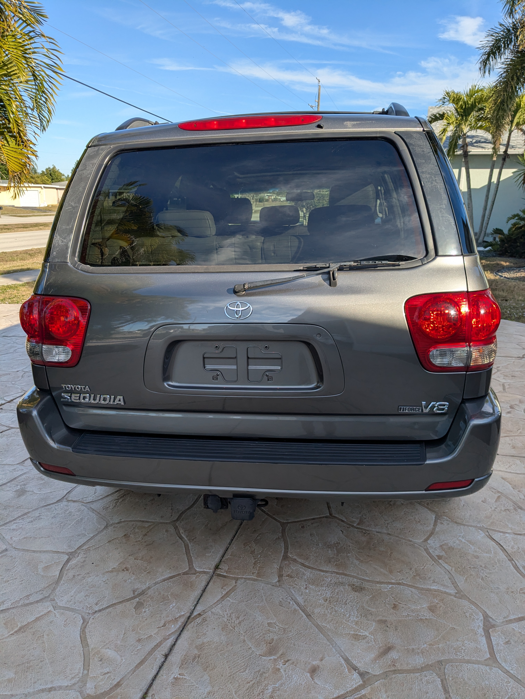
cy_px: 350
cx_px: 262
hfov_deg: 51.4
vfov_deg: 65.3
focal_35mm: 27
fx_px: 546
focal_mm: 4.38
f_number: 1.73
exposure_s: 1/1669
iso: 47
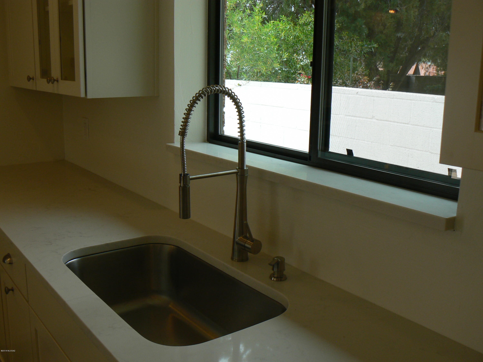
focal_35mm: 37
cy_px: 181
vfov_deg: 38.7
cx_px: 242
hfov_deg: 50.1
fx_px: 516
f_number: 5
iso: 80
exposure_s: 1/125
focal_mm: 6.2
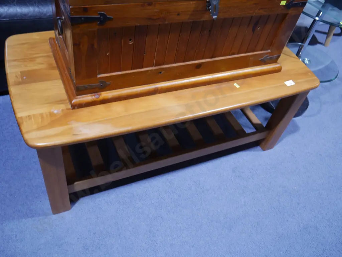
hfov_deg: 60.0
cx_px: 171
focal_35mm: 30
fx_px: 296
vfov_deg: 46.8
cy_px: 128
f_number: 3.6
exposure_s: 1/60
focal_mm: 15
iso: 500
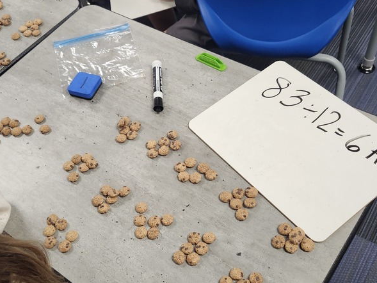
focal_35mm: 40
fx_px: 436
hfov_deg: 46.7
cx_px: 172
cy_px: 156
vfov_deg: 35.9
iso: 250
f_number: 1.8
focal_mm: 5.54
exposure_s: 1/120
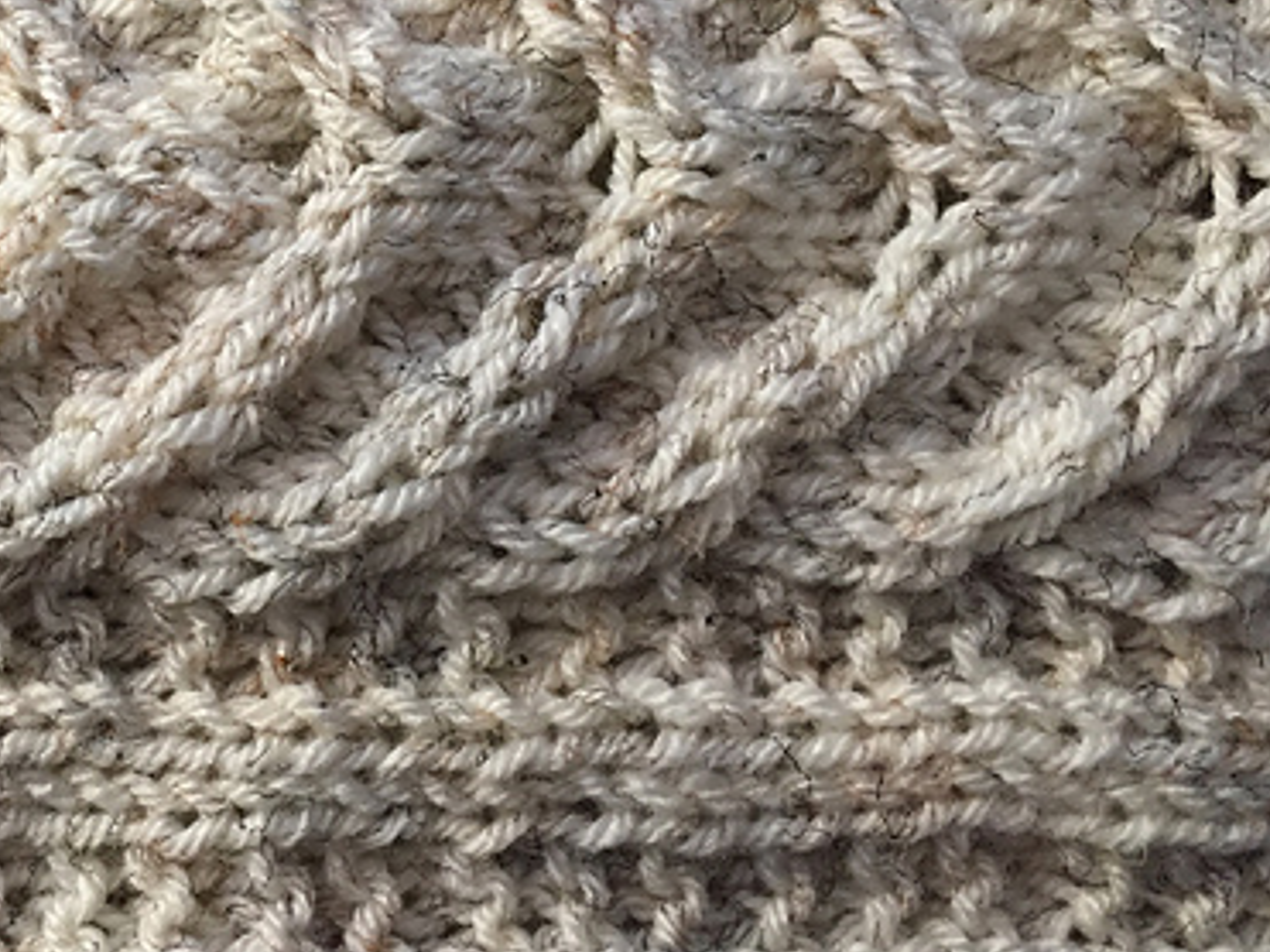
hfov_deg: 36.9
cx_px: 257
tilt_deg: -71.2
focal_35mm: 50
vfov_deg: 28.8
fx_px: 1834
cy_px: 277
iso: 160
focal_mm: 4.15
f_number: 2.2
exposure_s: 1/30
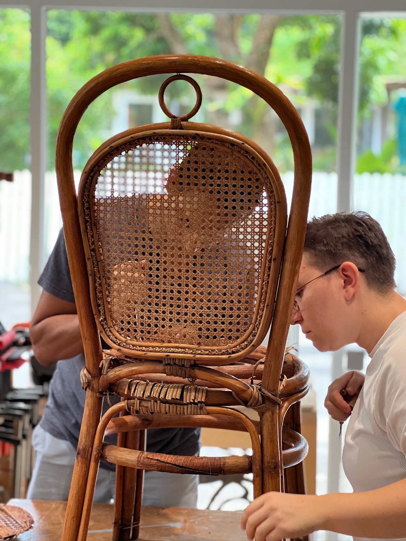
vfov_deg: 25.3
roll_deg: -1.2
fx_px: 1204
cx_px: 203
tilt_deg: -5.4
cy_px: 270
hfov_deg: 19.1
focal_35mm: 77
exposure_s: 1/121
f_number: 2.8
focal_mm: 9
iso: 200
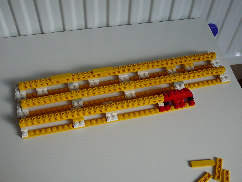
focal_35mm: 43
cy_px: 91
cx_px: 121
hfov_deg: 43.9
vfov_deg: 33.6
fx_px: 301
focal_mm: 6.4
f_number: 3.2
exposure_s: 1/50
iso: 100
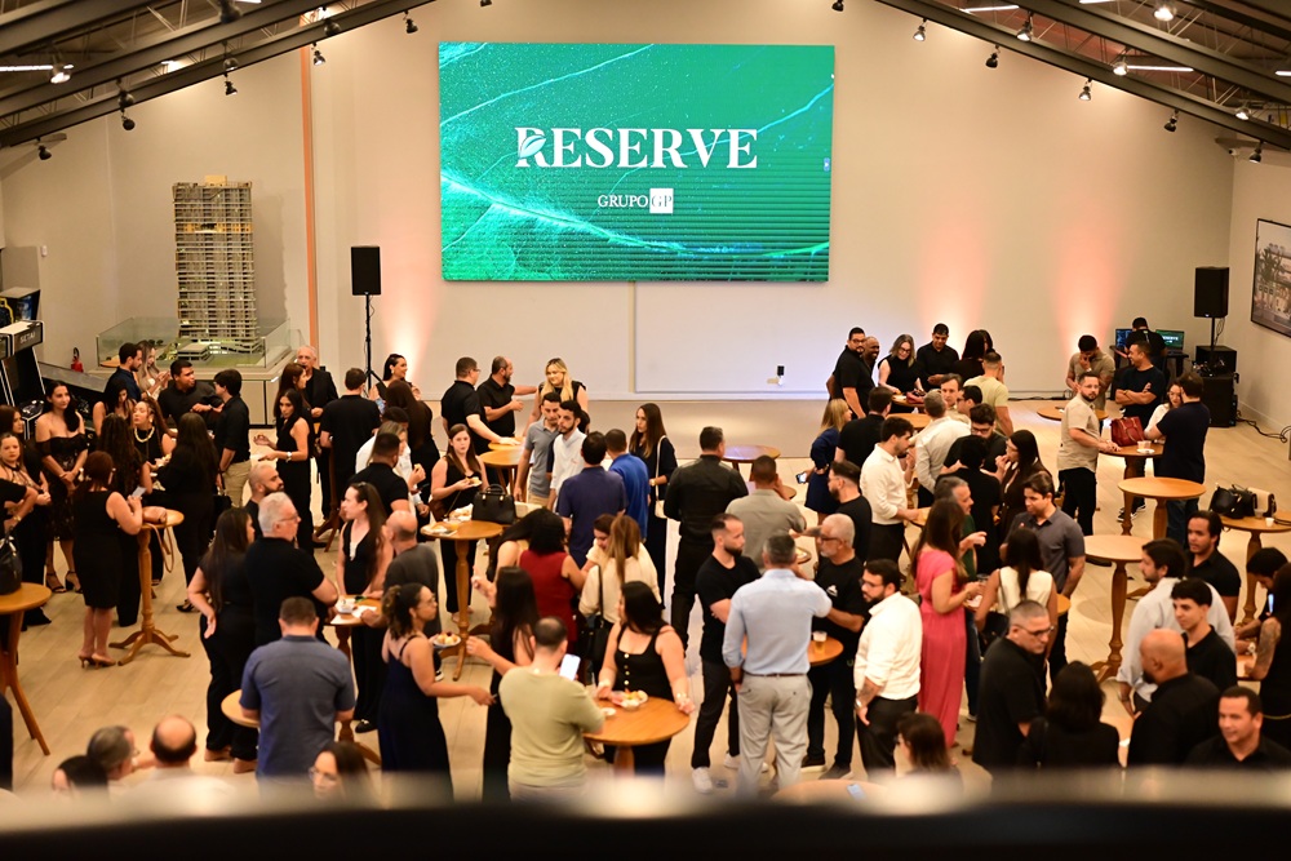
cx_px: 646
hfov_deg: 39.6
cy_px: 430
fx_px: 1793
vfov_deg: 27.0
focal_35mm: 50
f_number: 1.8
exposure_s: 1/640
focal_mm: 50
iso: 3200
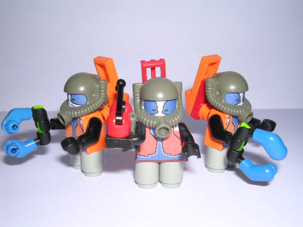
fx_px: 333
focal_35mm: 38
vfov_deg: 37.7
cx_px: 152
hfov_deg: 49.0
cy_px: 114
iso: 100
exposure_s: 1/60.1
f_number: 5.6
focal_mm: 5.8
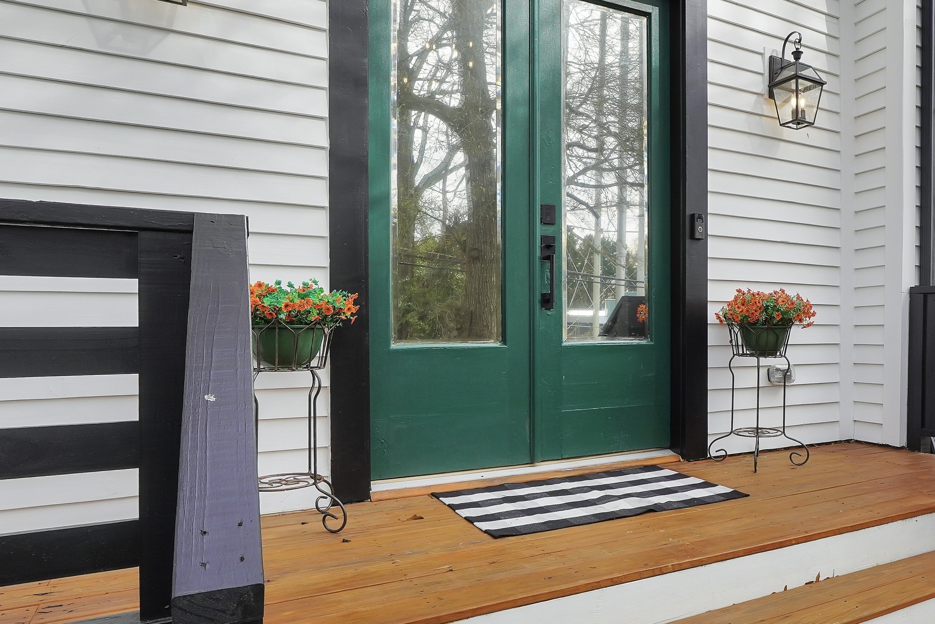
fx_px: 701
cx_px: 664
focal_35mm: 27
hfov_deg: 64.6
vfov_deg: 47.9
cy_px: 335
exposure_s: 1/250
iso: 100
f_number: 5
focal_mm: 10
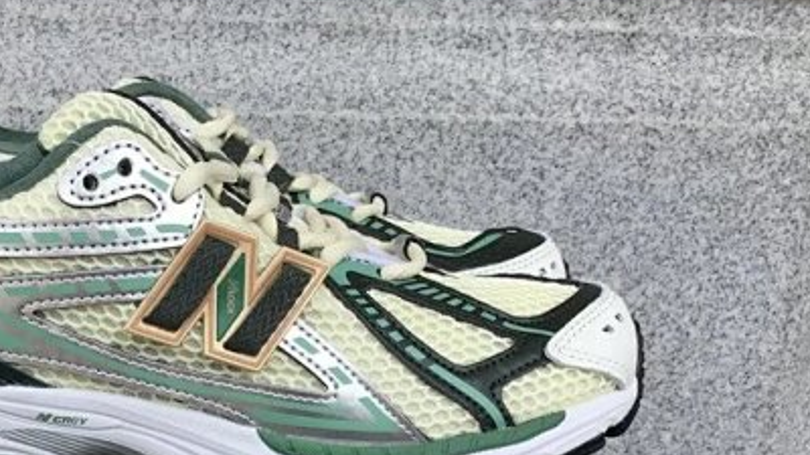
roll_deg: -1.5
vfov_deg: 21.4
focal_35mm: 54
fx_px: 1160
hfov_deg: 37.6
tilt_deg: -19.9
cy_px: 459
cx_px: 207
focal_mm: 3.3
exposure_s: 1/497
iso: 25
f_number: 2.4
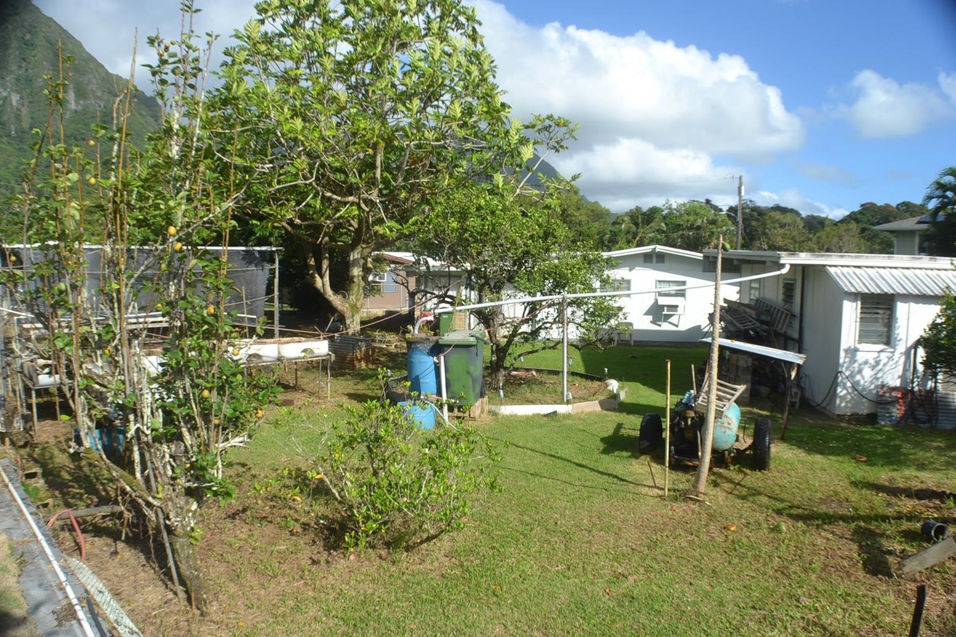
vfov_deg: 42.3
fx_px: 823
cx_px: 485
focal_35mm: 31
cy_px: 322
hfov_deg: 60.3
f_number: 8
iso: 100
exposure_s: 1/250
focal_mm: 20
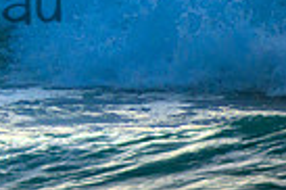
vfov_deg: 0.6
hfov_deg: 0.9
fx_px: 18520
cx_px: -302
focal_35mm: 2334
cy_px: -31
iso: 500
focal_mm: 400
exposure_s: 1/2000
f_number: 5.6
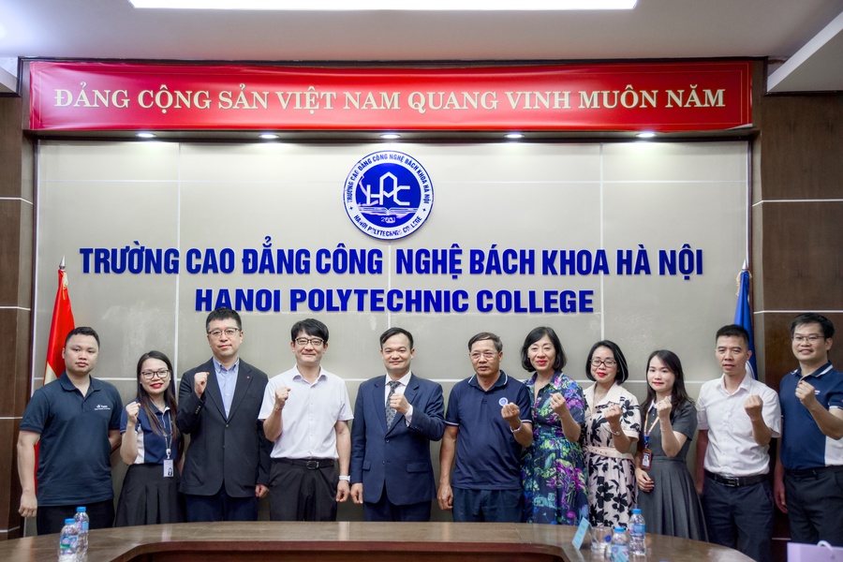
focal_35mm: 54
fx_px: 1264
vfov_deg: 25.1
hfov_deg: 36.9
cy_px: 281
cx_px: 422
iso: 640
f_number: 2.8
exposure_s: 1/125
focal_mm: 36
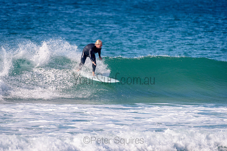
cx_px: 88
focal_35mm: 613
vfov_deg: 2.2
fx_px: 3864
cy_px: 59
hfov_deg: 3.4
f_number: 5.6
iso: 280
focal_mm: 500
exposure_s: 1/1000
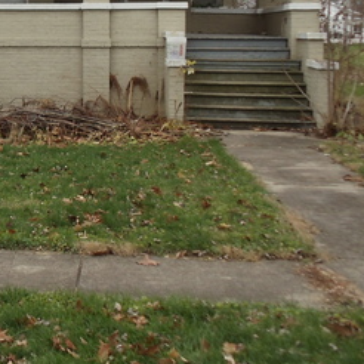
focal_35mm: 101
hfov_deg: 16.5
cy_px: 40
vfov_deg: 17.0
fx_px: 1202
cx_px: -74
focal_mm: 6
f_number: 3.5
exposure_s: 1/160
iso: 100
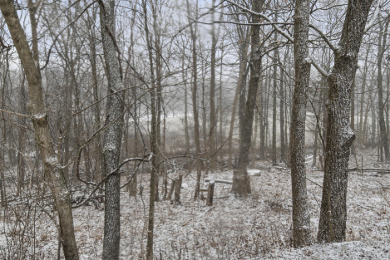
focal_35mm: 24
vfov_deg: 53.0
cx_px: 161
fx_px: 260
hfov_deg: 73.1
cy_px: 110
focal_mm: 10
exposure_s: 1/60
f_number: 8
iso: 400
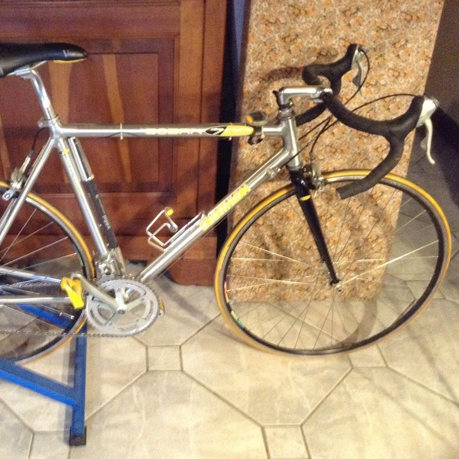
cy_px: 230
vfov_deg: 41.9
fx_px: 600
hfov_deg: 41.3
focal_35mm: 40
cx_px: 150
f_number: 2.4
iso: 500
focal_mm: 3.3
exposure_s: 1/15
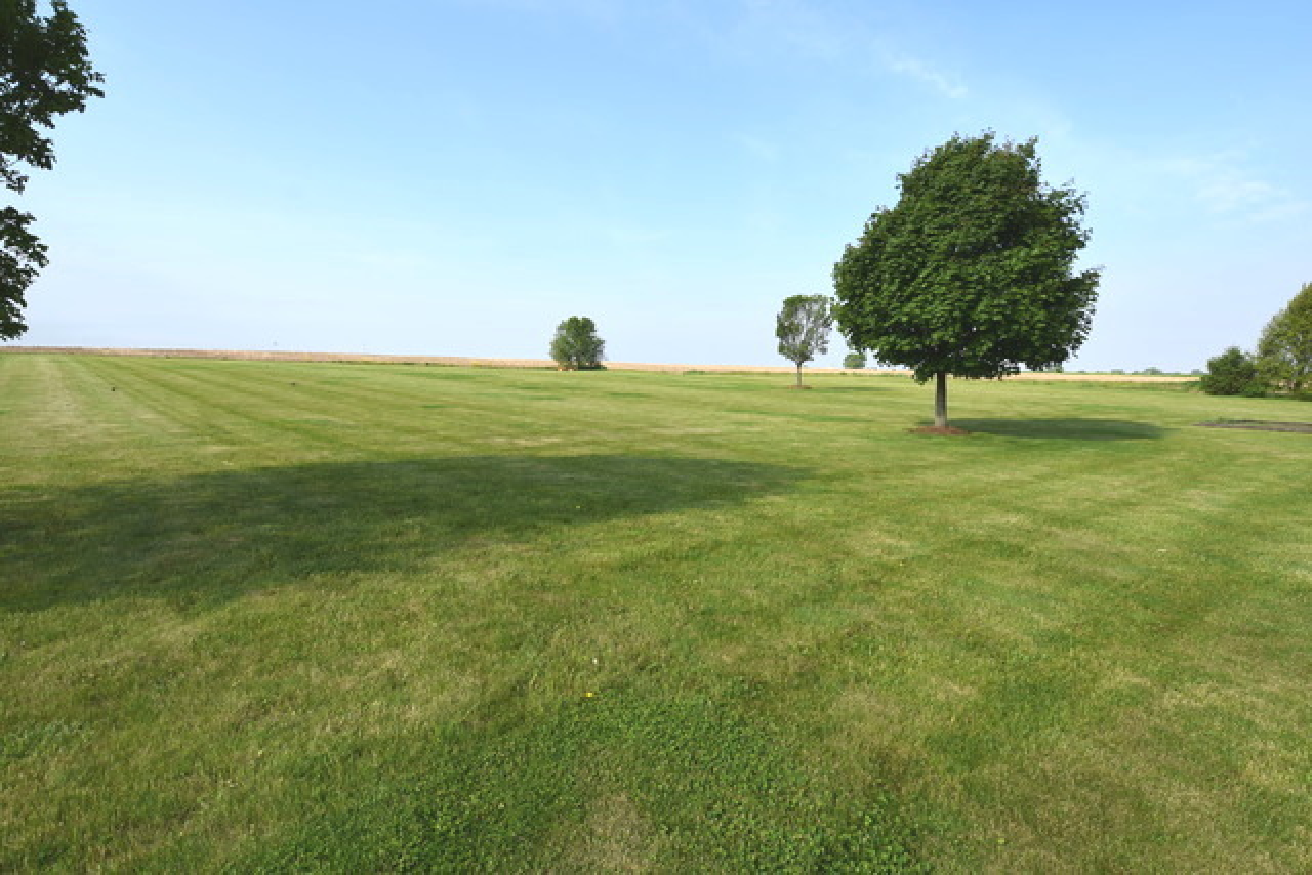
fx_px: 656
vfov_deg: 67.4
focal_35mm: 18
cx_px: 656
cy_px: 438
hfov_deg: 90.0
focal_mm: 12
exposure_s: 1/200
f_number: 11
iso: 100
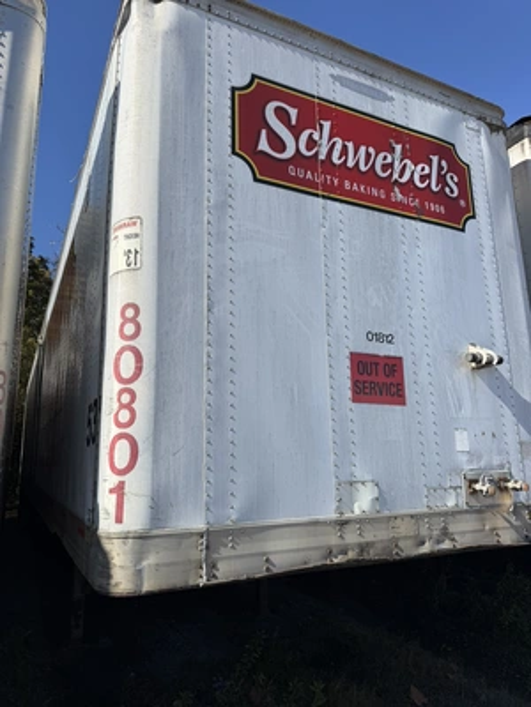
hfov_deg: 56.8
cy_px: 354
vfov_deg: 71.6
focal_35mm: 24
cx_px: 266
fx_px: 491
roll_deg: +1.6
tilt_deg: +13.8
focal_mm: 6.76
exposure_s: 1/4405
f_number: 1.78
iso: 80
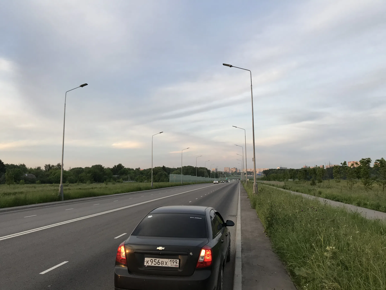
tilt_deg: +7.1
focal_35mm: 28
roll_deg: +0.7
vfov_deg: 49.7
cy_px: 145
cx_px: 193
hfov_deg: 63.4
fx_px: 312
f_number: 1.8
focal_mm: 3.99
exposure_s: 1/217
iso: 20
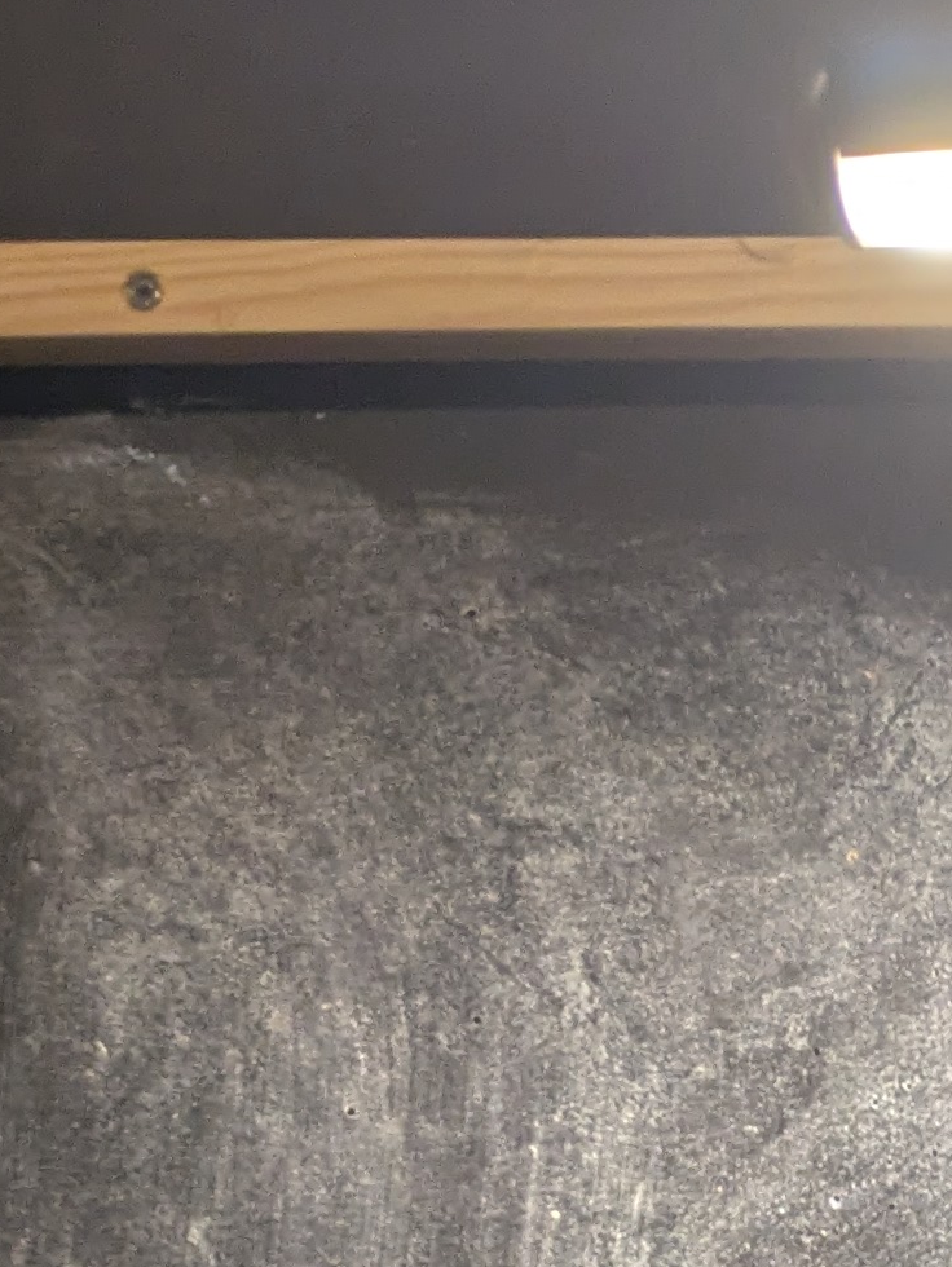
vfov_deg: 14.7
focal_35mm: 118
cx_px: 1713
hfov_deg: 11.6
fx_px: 4323
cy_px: 2235
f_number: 1.89
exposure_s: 1/25
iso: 222
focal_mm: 5.43
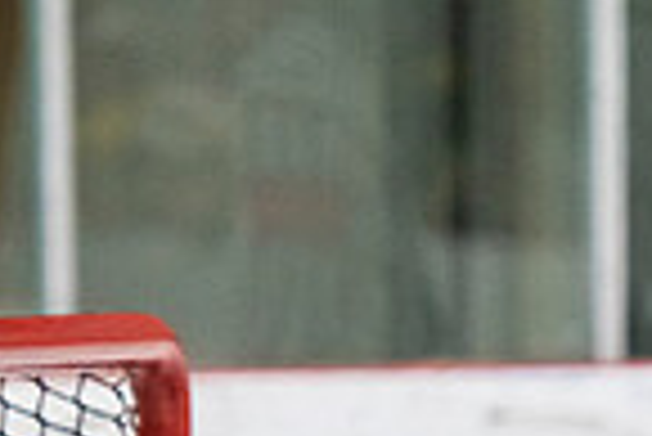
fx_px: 13959
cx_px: 1155
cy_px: 798
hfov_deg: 2.7
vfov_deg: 1.8
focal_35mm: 770
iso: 2500
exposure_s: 1/640
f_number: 3.2
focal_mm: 150
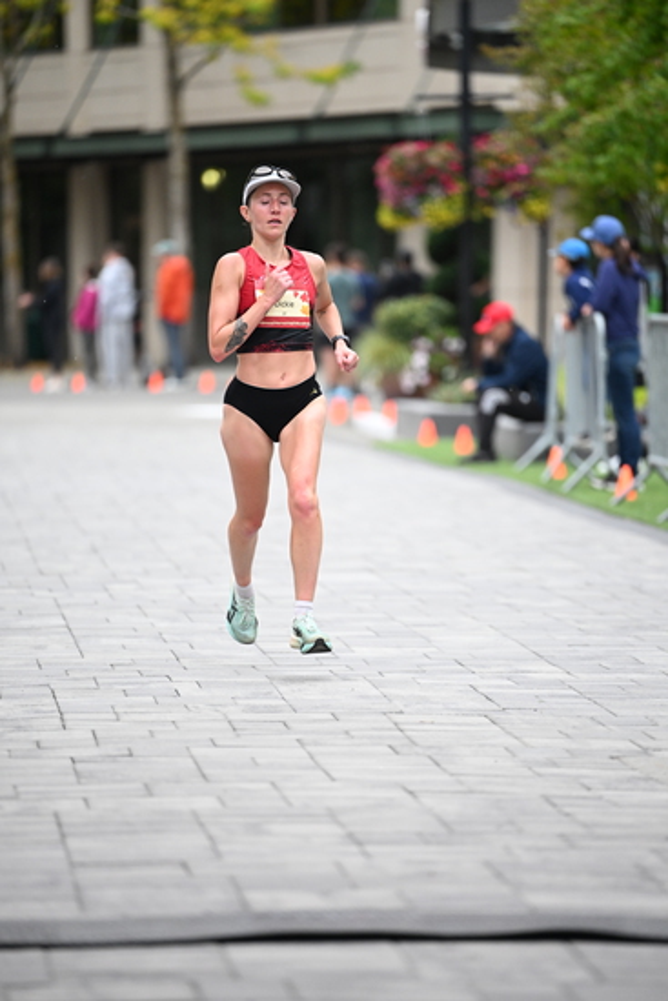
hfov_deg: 6.9
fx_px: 5563
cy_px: 500
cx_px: 334
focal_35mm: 200
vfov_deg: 10.3
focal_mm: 200
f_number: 2.8
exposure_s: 1/1250
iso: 1600
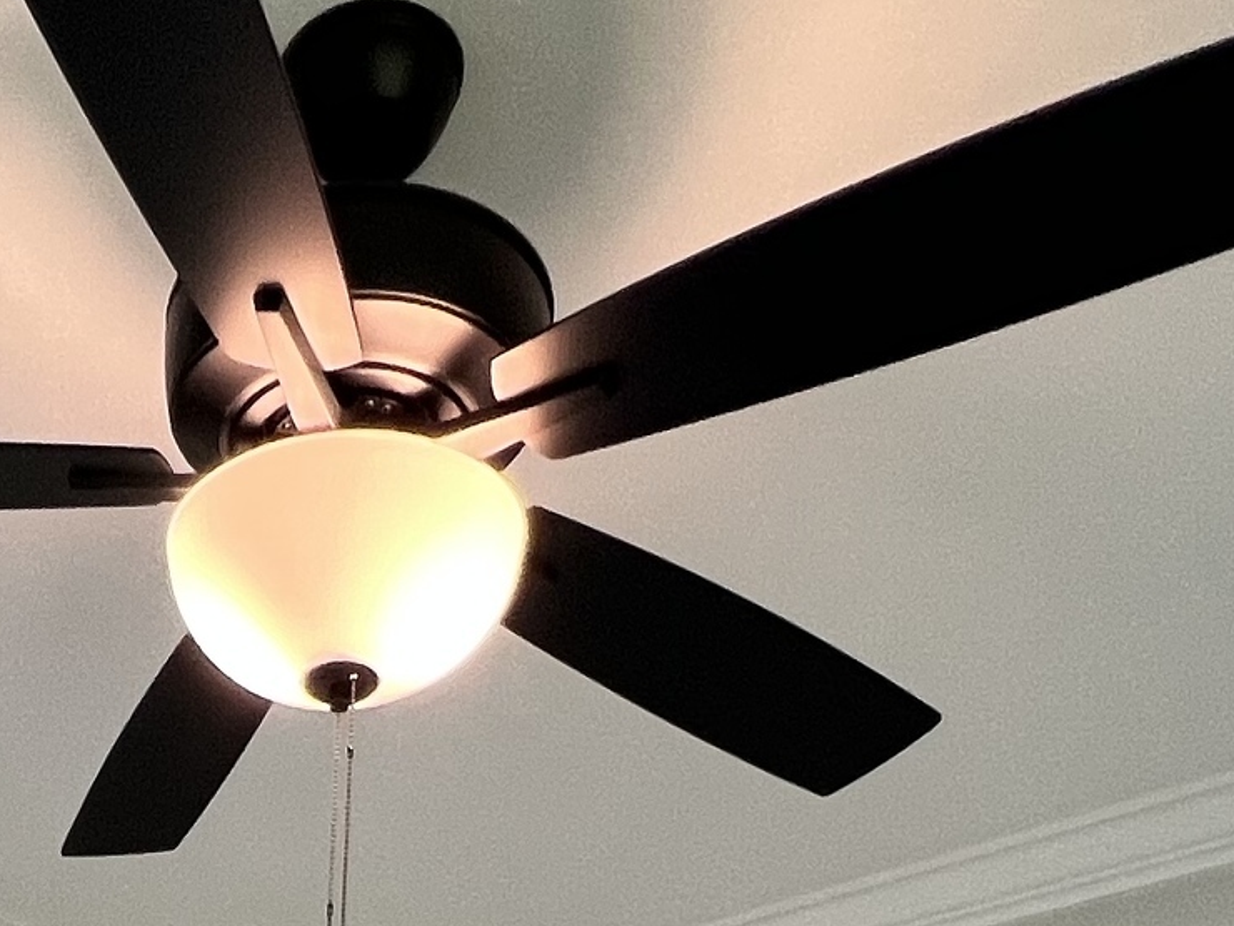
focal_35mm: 54
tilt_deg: -3.5
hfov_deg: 33.4
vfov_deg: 18.2
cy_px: 1850
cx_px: 88
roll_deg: -2.6
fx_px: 1925
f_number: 1.8
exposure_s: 1/120
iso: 80
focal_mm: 1.57
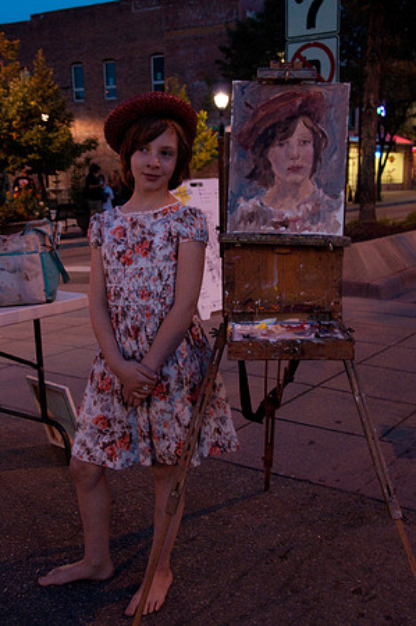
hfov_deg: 30.8
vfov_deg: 45.0
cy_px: 313
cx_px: 208
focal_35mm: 44
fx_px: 756
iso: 2000
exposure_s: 1/13
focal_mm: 29
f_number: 6.3
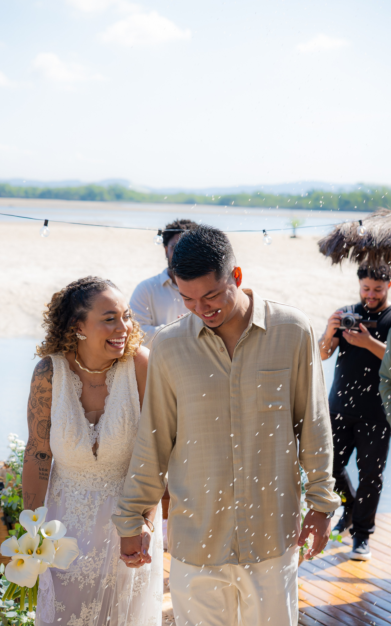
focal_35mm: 86
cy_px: 314
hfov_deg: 15.2
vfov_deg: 24.1
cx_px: 194
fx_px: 1466
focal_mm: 56
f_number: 3.5
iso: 160
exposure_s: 1/800
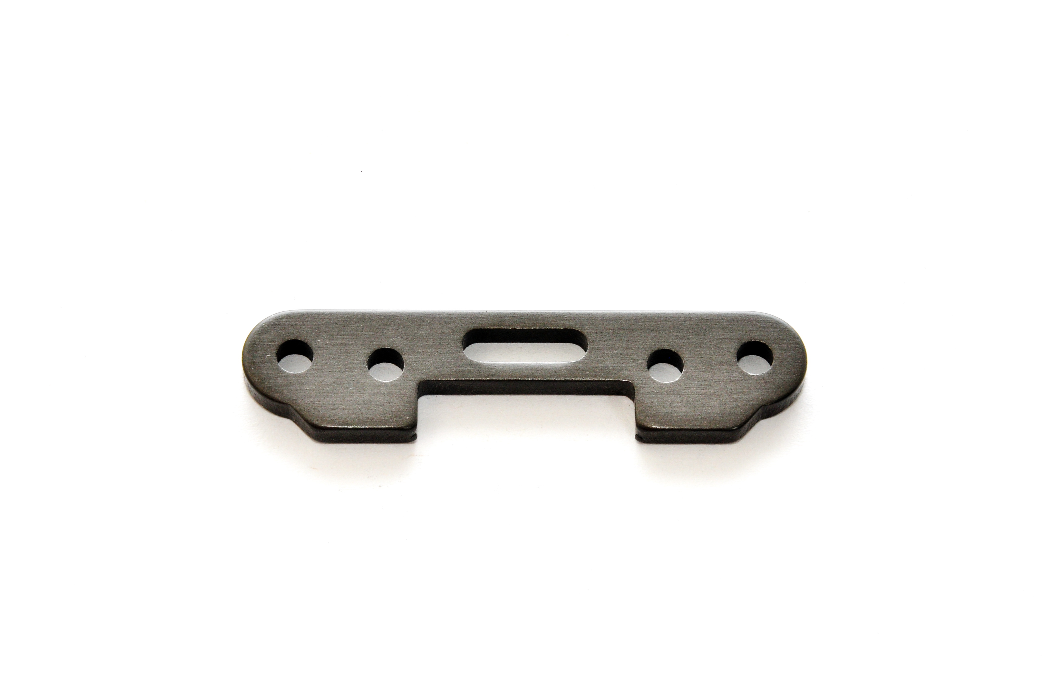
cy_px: 347
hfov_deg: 6.9
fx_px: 8698
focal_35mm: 300
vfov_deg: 4.6
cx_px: 522
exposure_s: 1/60
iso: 400
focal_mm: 200
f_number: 22
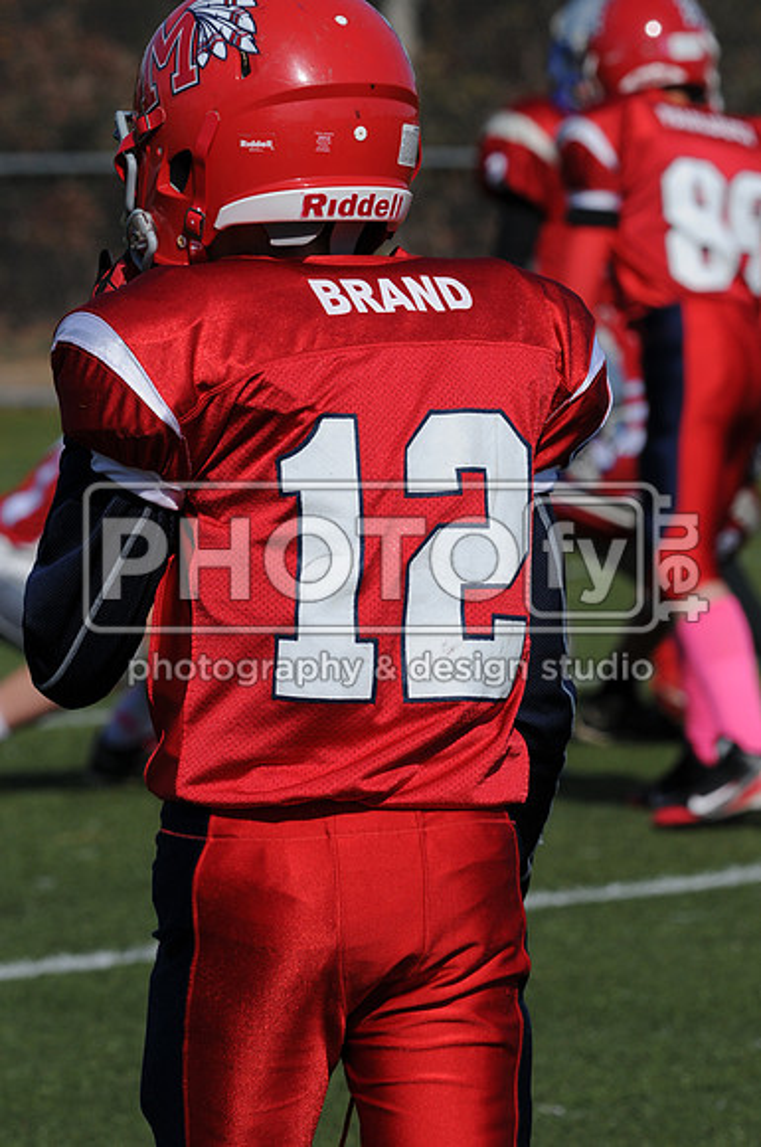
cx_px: 380
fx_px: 14310
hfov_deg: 3.0
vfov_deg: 4.6
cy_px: 574
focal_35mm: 450
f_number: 11
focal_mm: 300
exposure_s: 1/500
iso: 200
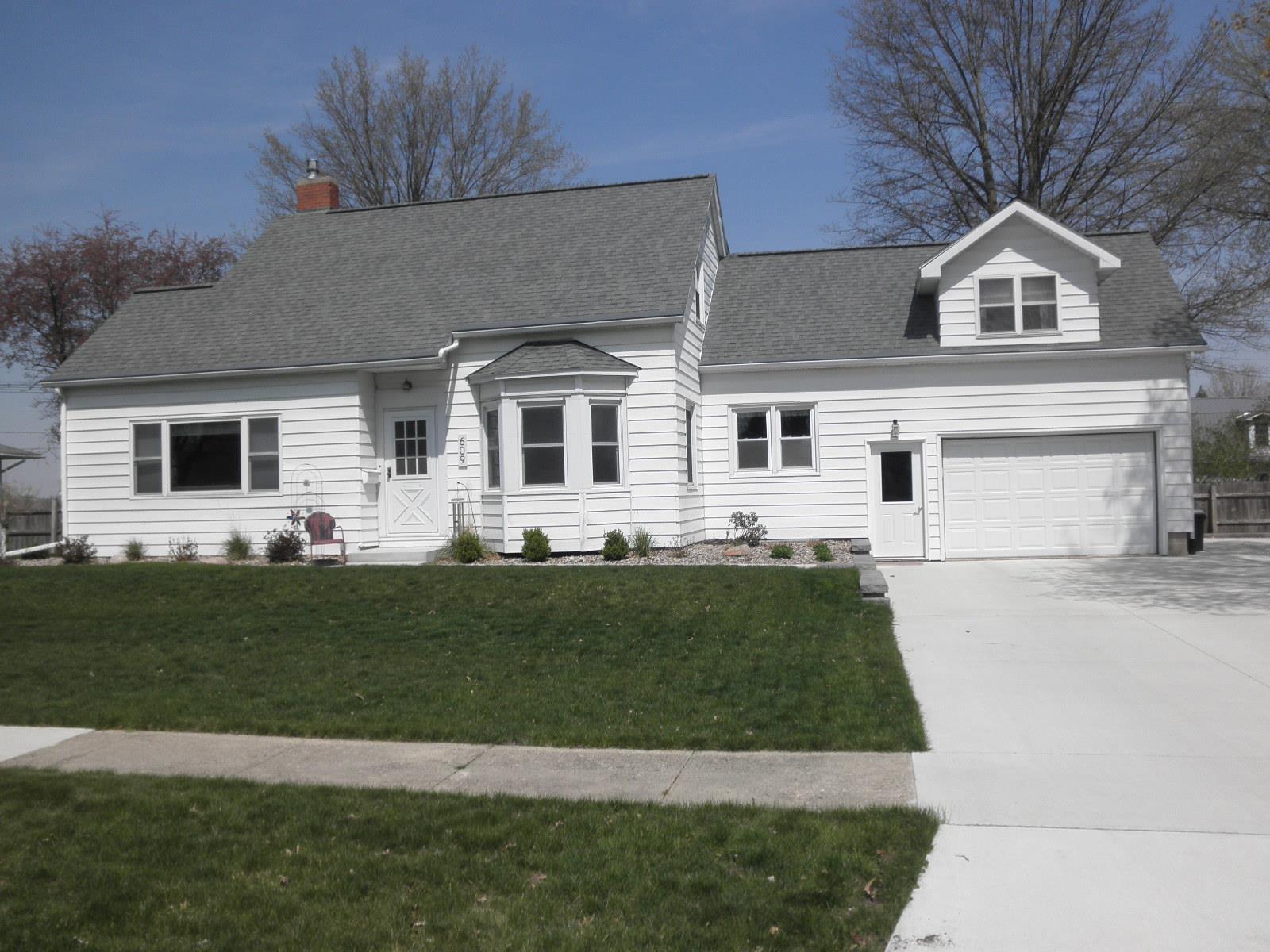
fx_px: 1027
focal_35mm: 28
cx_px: 635
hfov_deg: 63.4
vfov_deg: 49.7
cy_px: 476
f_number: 8.5
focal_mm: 5
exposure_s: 1/250
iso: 64
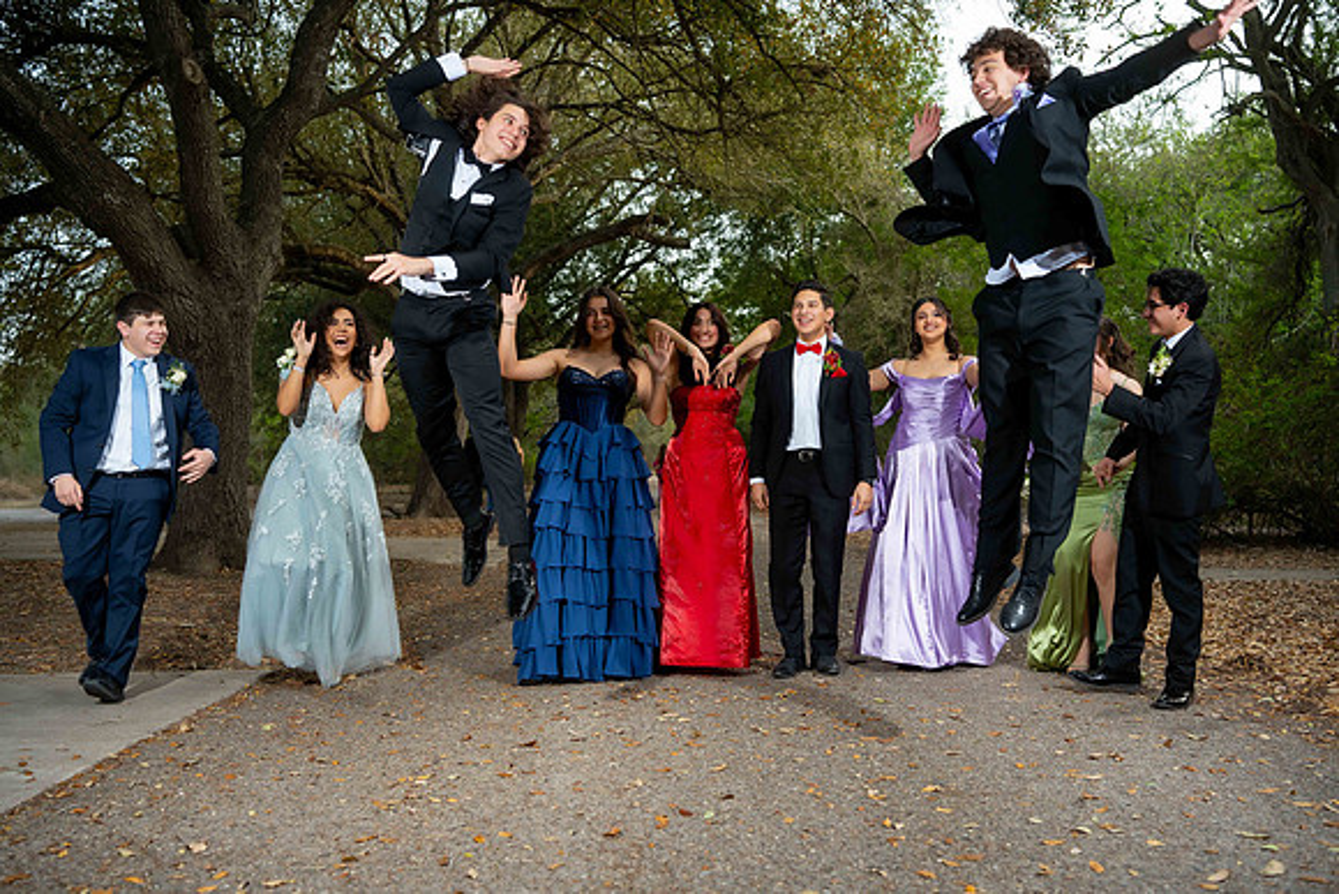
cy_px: 447
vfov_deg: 37.9
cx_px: 670
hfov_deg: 54.4
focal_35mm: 35
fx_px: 1302
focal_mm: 35
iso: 250
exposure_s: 1/200
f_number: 3.2
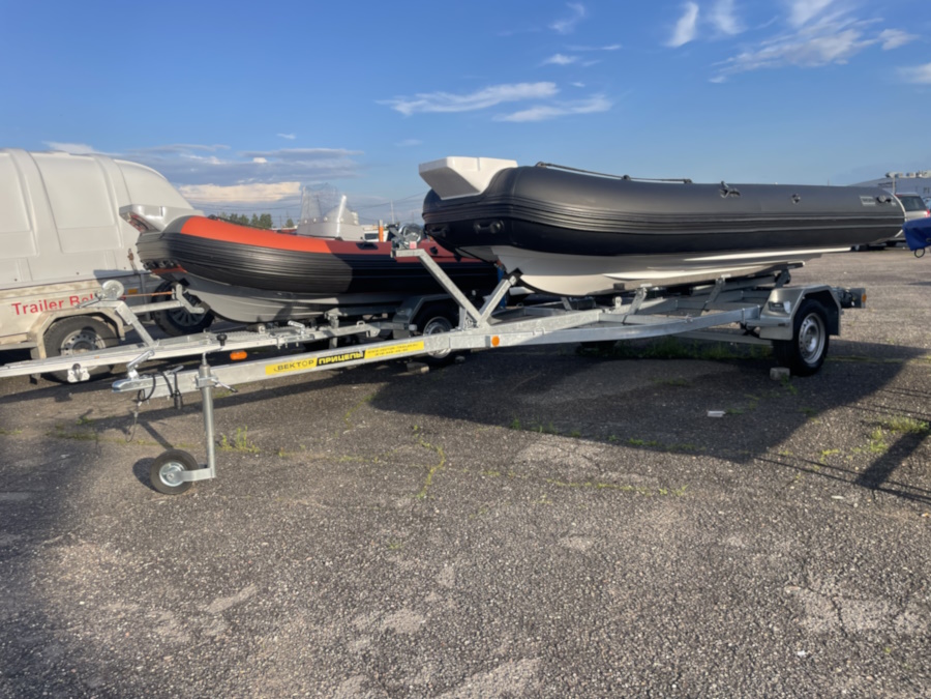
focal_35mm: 26
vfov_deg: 53.1
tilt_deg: -7.6
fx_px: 699
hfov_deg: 67.3
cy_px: 350
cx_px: 466
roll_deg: +3.1
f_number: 1.6
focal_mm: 4.2
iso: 32
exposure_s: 1/1855
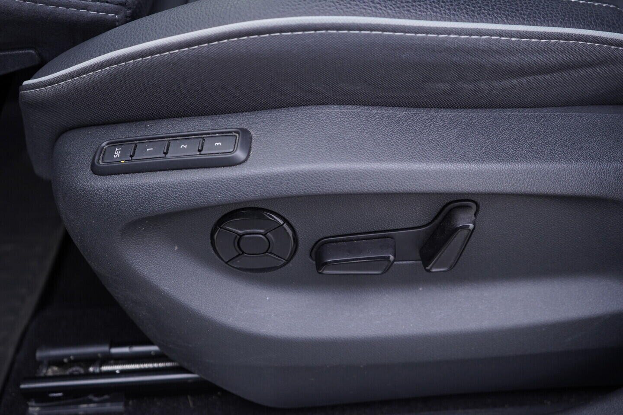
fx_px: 623
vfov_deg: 36.9
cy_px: 208
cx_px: 312
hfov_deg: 53.1
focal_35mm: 36
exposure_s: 1/40
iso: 200
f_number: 2.8
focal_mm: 24
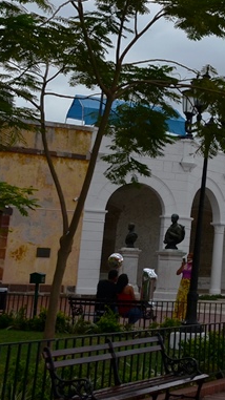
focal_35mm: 73
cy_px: 74
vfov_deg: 28.3
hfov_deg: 14.6
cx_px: 396
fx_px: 775
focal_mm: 18
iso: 200
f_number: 7.1
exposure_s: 1/1000
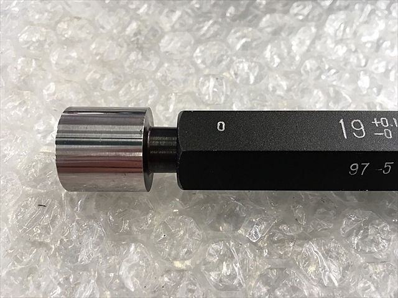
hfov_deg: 61.7
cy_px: 149
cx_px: 199
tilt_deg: -58.2
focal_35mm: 29
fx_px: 333
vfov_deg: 48.2
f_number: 2.2
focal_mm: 4.15
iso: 25
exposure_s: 1/30
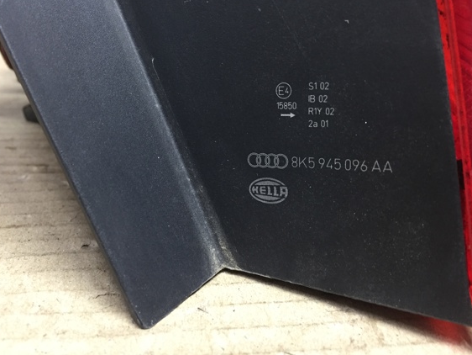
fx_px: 450
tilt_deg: -23.4
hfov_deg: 55.3
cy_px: 154
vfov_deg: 42.9
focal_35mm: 33
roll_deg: -3.1
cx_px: 216
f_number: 2.2
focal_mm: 4.15
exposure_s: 1/33
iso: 200
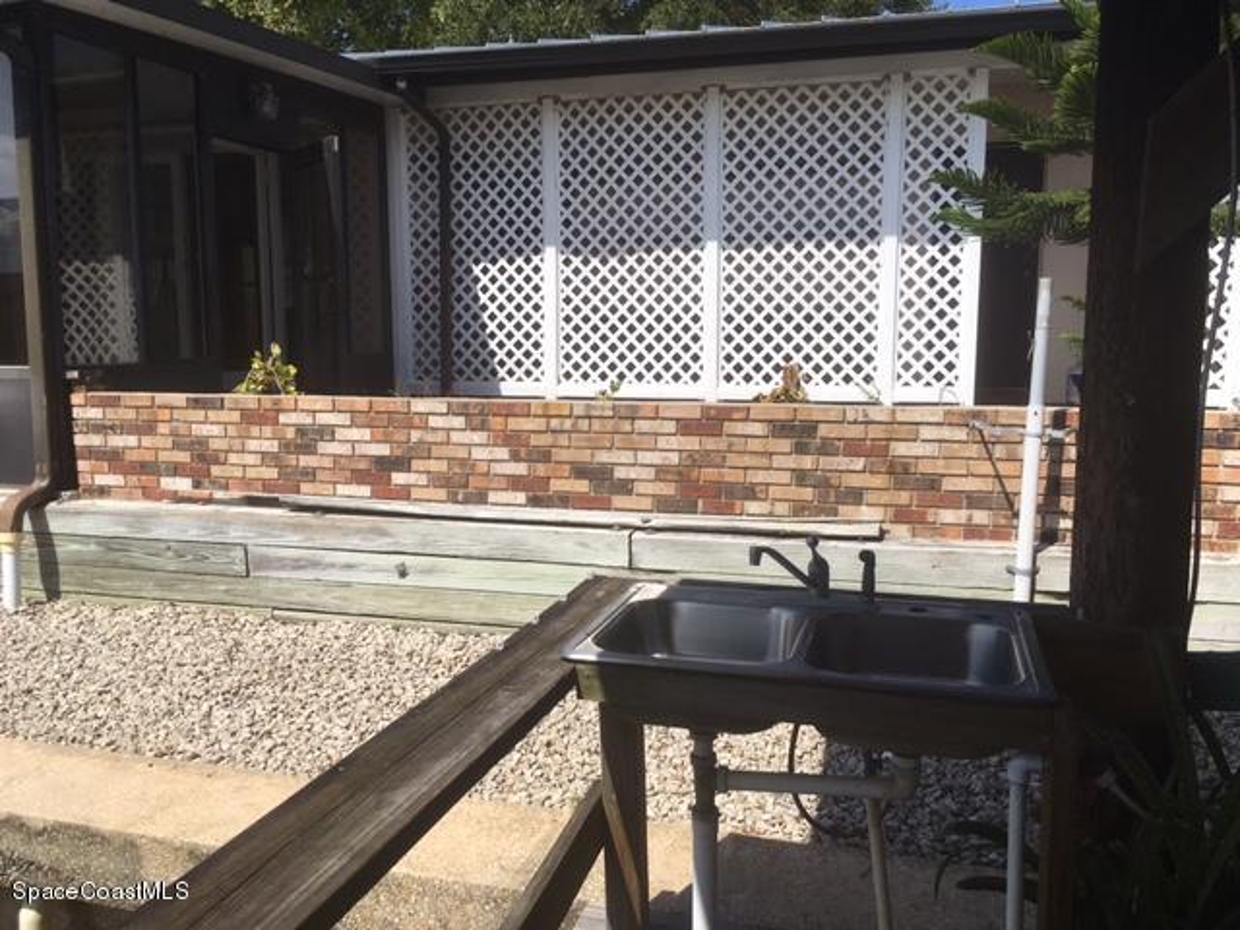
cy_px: 465
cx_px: 620
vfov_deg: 48.2
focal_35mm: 29
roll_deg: -0.1
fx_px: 1039
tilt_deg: -7.0
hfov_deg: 61.7
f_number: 2.2
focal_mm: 4.15
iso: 25
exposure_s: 1/2653
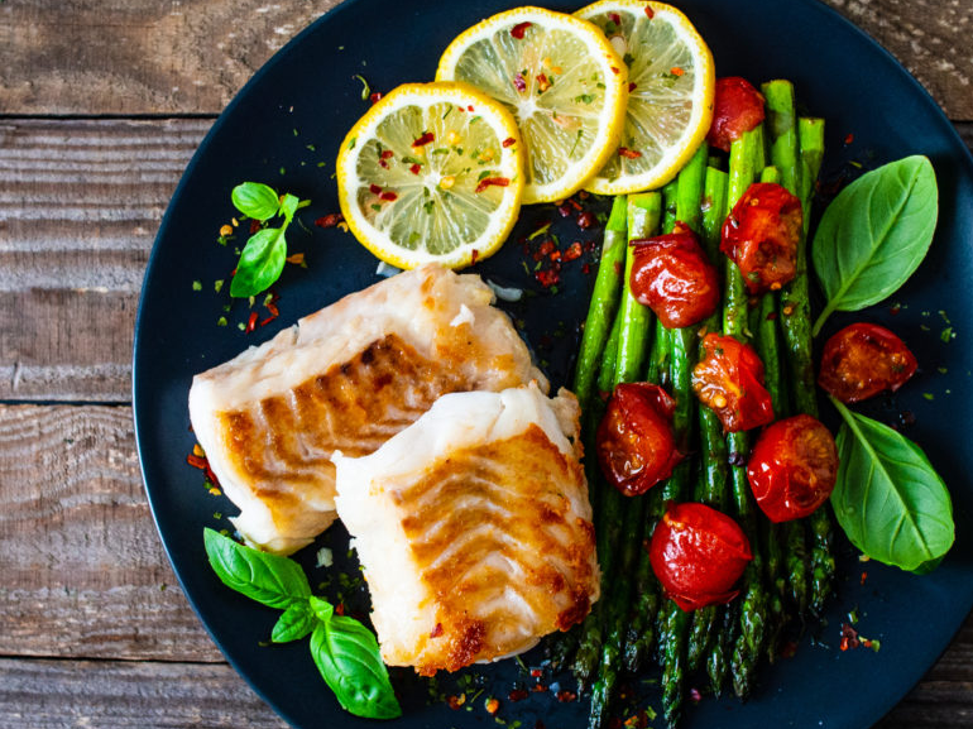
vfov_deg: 20.2
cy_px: 376
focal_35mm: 73
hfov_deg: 26.7
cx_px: 427
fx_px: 2051
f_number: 3.2
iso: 1250
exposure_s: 1/60
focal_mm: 25
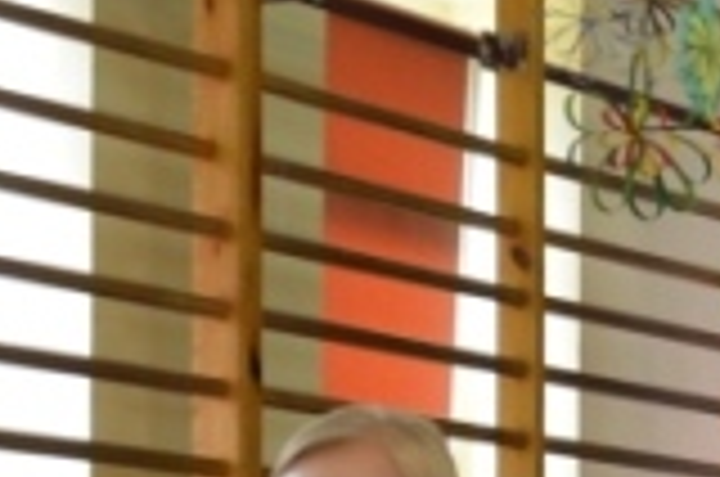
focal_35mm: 190
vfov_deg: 7.0
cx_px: 1845
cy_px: 900
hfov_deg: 9.4
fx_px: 3792
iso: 560
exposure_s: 1/60
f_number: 4
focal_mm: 22
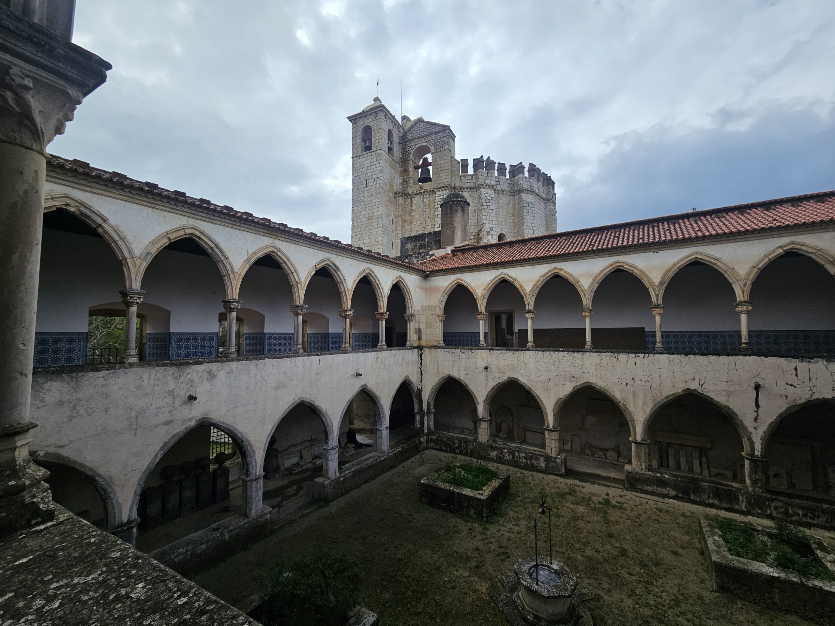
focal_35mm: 13
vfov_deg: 89.9
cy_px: 313
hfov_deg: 106.2
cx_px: 418
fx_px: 314
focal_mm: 2.2
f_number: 2.2
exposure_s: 1/3354
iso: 50
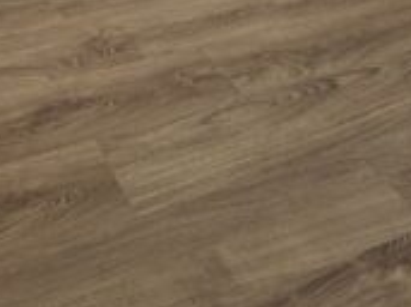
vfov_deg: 16.1
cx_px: 96
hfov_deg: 30.2
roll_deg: -0.6
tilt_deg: -3.2
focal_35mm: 63
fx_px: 747
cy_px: -355
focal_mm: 2.22
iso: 160
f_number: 2.2
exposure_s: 1/100
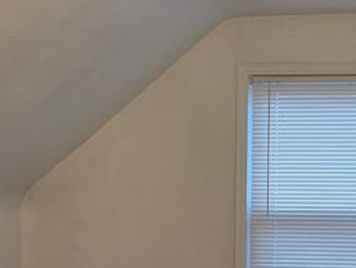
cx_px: 194
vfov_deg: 17.3
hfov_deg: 23.0
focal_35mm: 85
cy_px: 204
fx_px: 875
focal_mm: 5.4
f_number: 1.8
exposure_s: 1/120
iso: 250
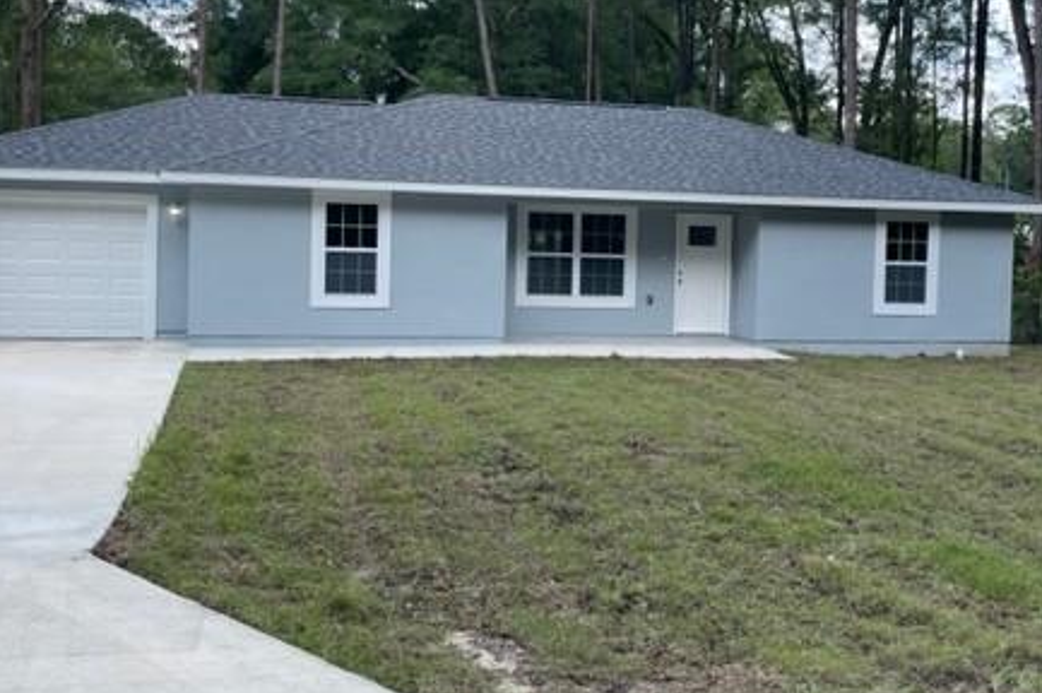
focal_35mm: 40
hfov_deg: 48.5
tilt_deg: +0.0
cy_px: 298
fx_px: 1157
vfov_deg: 33.3
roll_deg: -0.8
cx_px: 513
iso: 32
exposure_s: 1/818
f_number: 1.6
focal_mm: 4.2
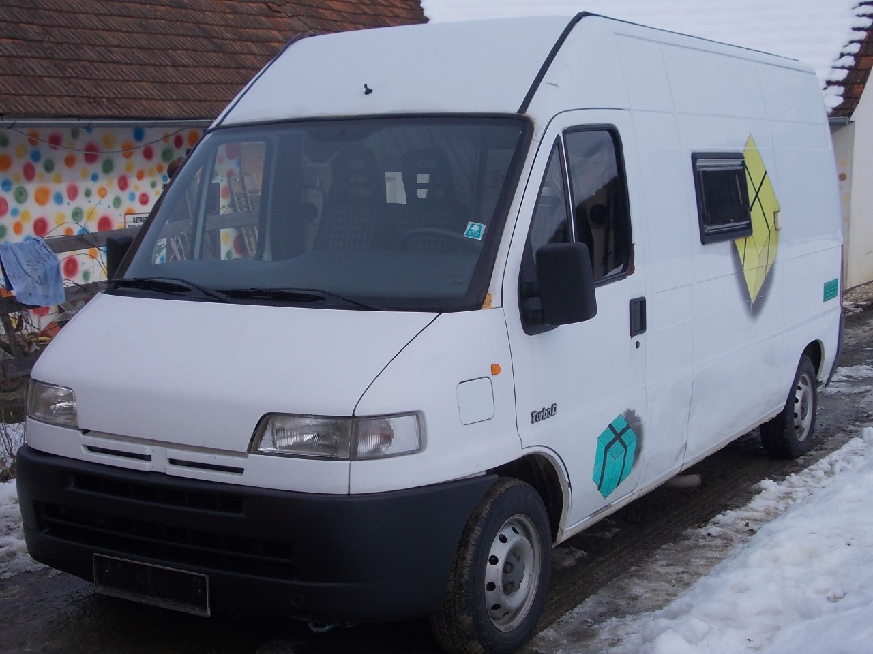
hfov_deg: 37.5
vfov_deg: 28.6
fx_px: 1286
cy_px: 327
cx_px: 436
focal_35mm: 51
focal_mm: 7.2
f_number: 7.2
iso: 80
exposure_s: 1/200
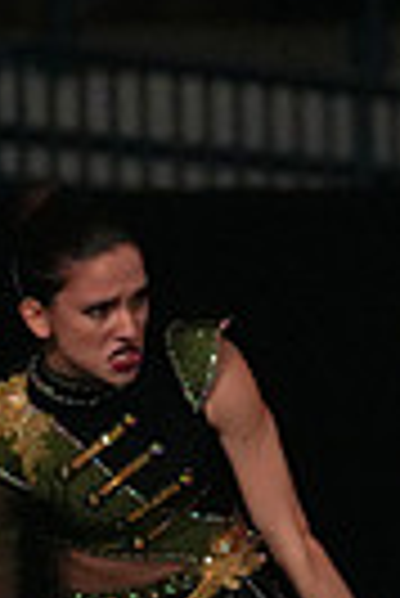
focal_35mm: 1308
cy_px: 241
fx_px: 21742
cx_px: 1124
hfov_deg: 1.1
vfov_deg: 1.6
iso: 16000
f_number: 3.5
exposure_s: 1/1250
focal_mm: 300
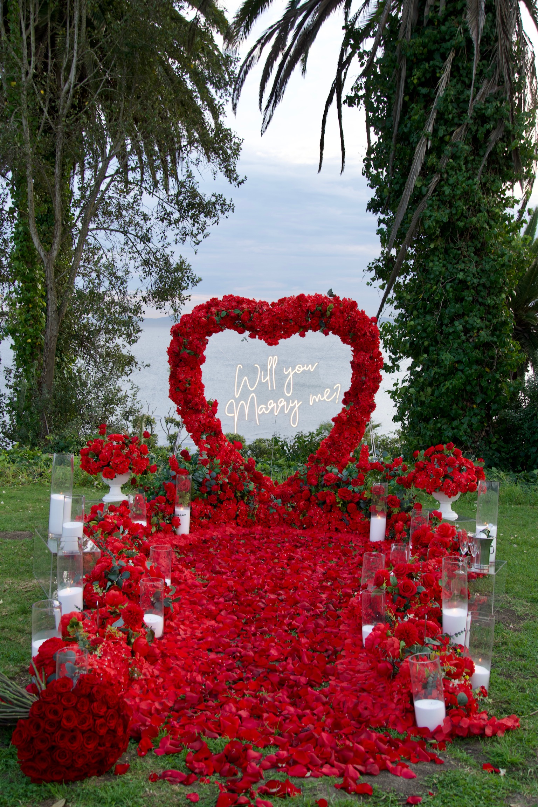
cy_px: 404
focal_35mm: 40
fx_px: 908
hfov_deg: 33.0
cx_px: 269
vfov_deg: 47.9
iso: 100
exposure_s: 1/90
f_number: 4.5
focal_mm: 27
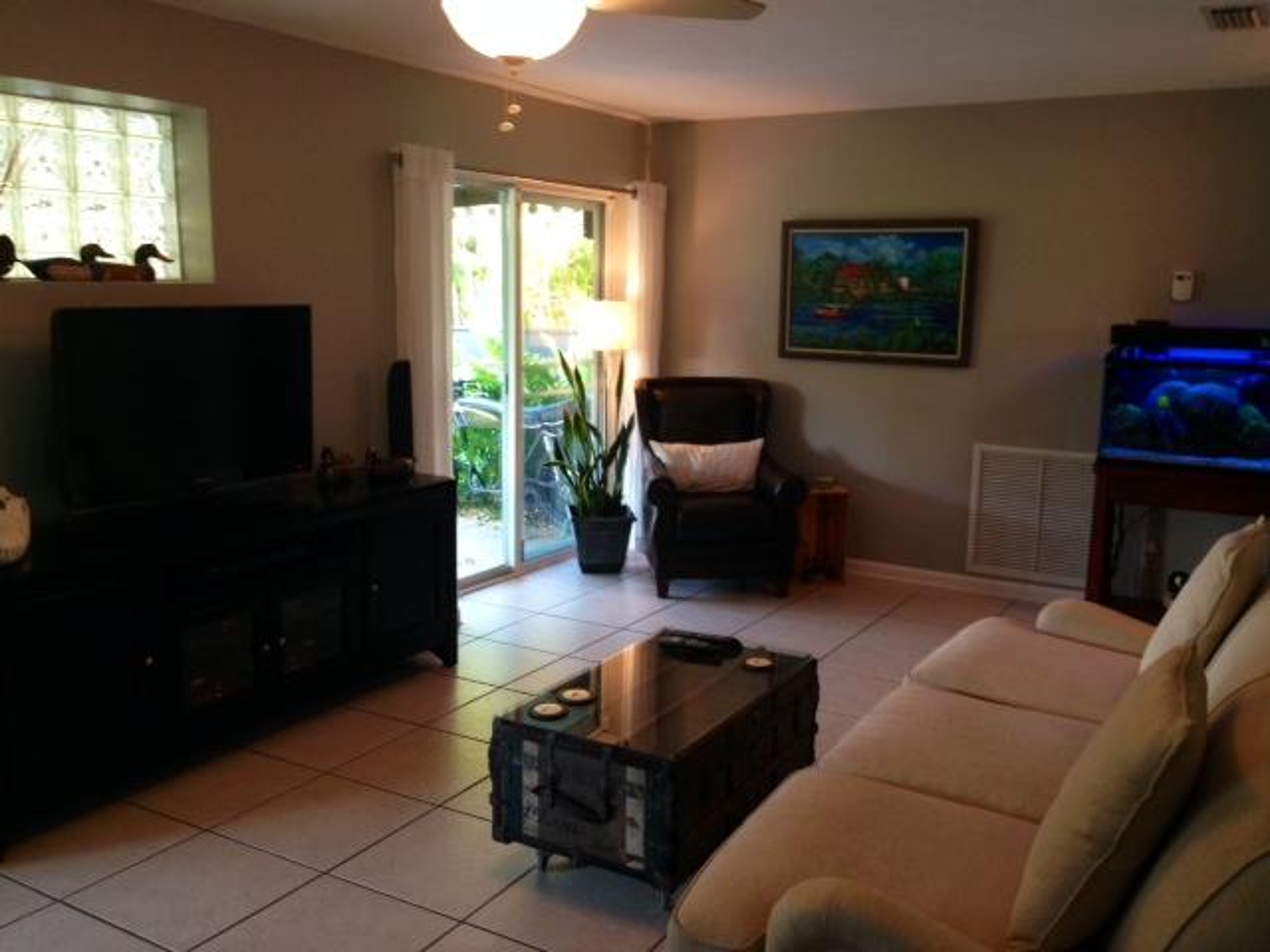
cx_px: 635
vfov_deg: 42.9
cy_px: 476
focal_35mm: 33
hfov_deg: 55.4
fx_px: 1211
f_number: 2.4
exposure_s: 1/20
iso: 100
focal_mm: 4.12
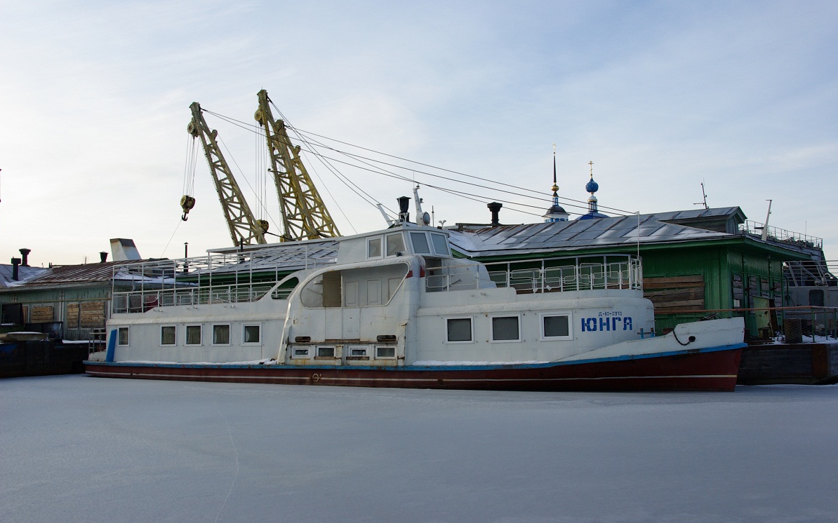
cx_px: 418
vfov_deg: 32.0
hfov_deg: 49.3
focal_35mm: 40
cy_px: 270
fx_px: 913
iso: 200
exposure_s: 1/250
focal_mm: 26
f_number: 6.7
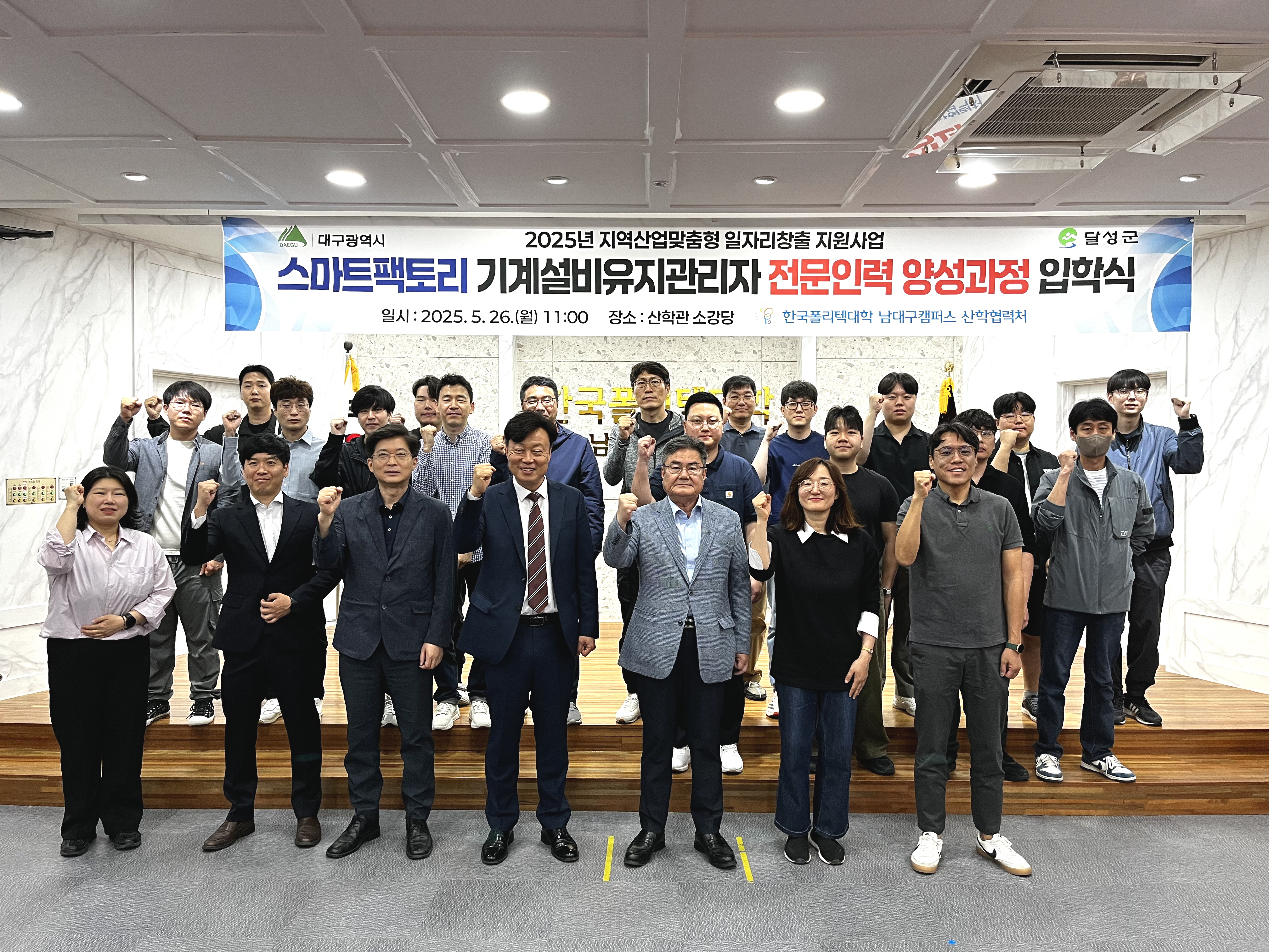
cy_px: 476
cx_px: 634
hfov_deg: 67.3
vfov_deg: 53.1
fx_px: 953
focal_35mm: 26
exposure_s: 1/60
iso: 100
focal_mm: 5.1
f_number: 1.6
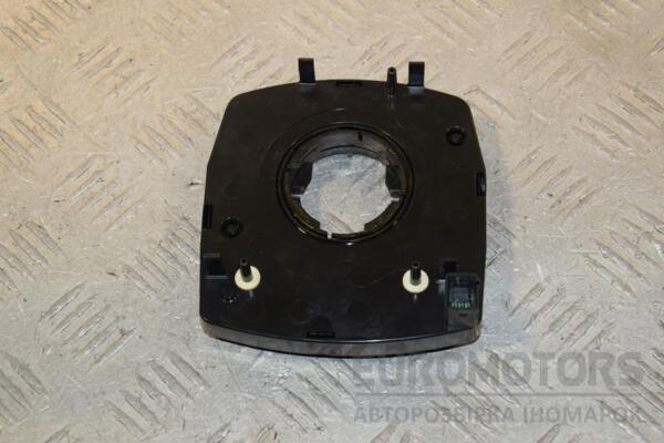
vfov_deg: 17.5
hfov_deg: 26.0
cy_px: 222
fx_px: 1439
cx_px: 332
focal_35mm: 78
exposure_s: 1/200
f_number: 8
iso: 800
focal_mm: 52
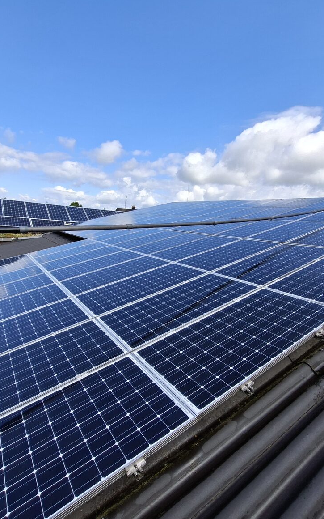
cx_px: 167
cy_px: 260
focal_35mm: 19
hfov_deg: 62.2
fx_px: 268
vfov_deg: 88.0
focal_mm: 1.74
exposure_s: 1/994
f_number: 2.2
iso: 40
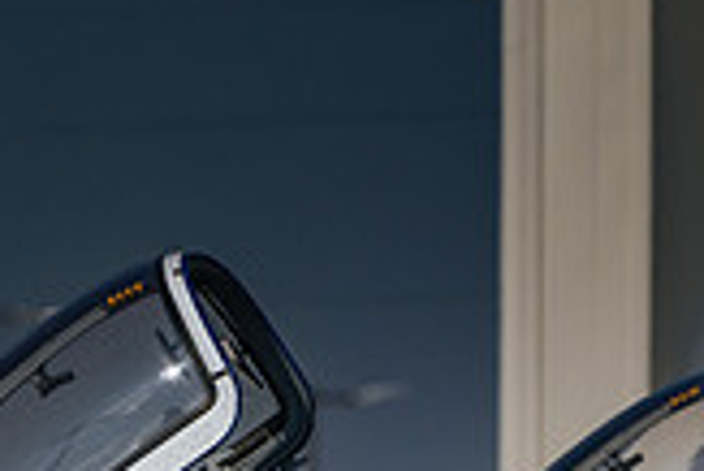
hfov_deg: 1.3
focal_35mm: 1544
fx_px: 30220
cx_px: 1175
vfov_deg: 0.9
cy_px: 832
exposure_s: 1/400
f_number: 6
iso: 100
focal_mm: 420
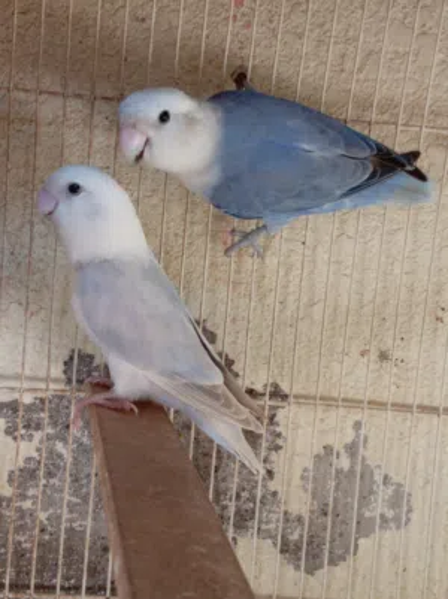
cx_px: 224
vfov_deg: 35.6
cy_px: 300
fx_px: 933
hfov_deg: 27.0
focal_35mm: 54
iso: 191
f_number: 1.8
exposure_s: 1/25
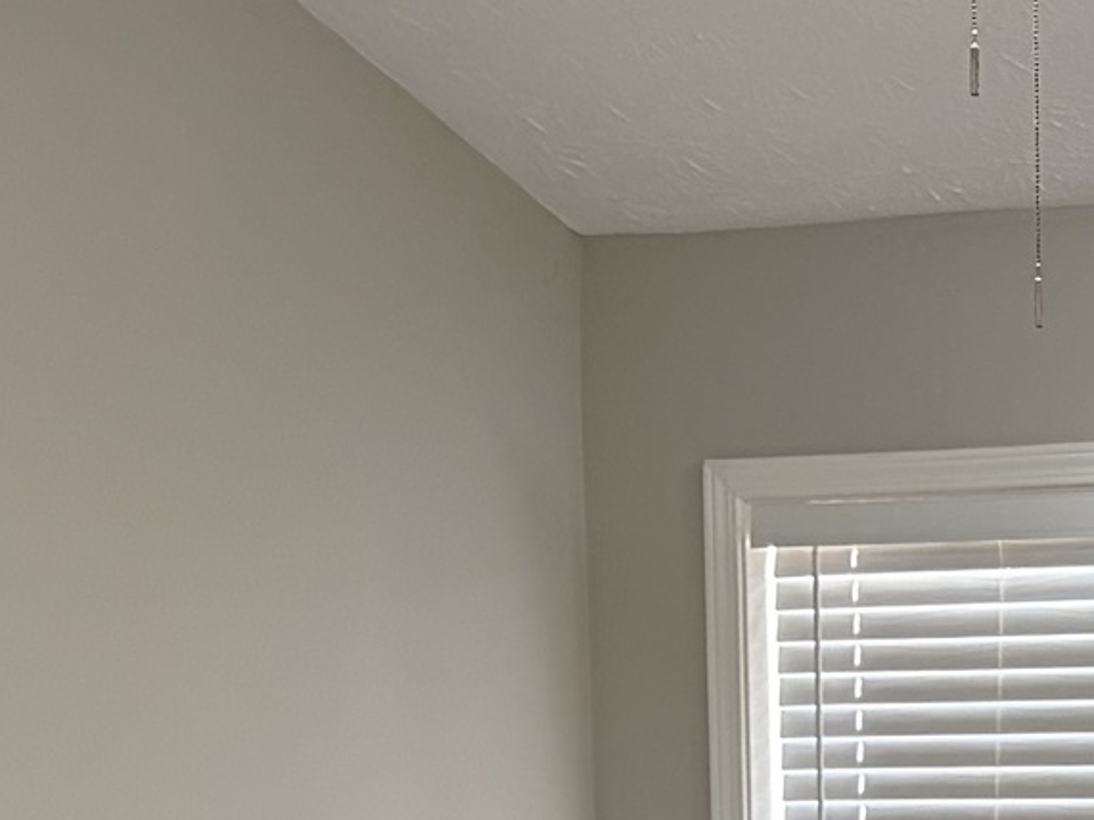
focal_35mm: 140
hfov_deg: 13.9
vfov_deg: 9.9
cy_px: 1546
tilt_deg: -8.9
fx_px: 4424
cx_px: 1071
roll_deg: +1.0
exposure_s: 1/60
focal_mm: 5.96
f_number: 1.6
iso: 160
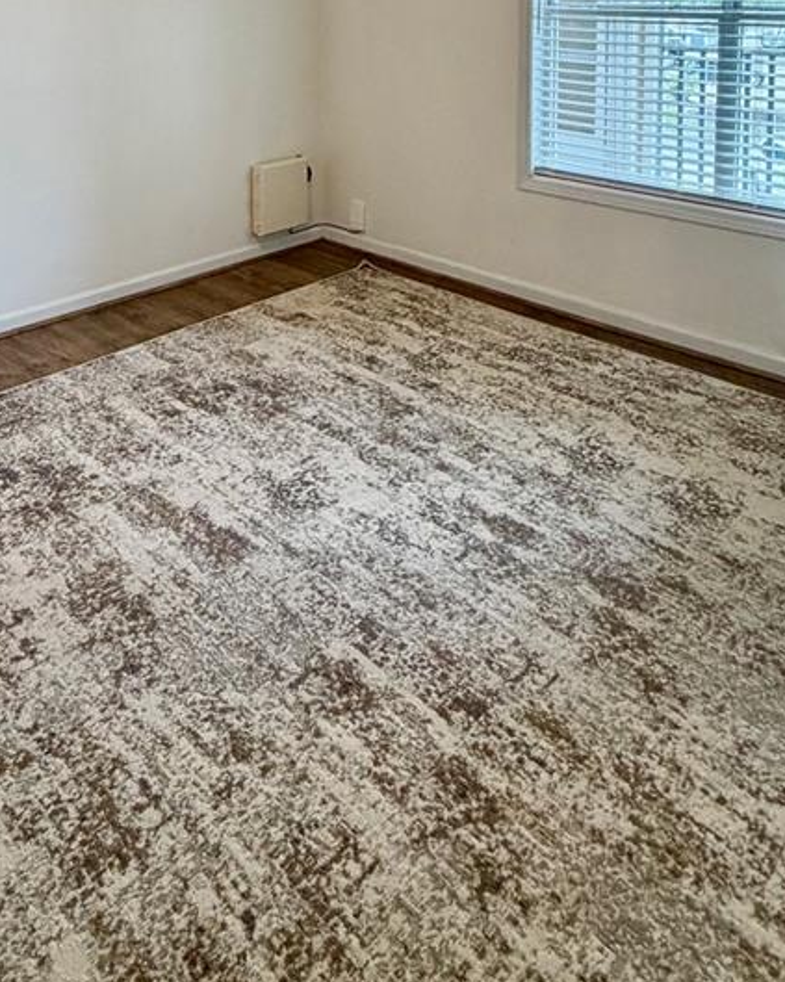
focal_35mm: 31
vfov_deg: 49.3
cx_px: 232
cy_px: 56
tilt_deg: -5.4
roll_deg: +1.3
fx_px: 901
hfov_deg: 46.0
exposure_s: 1/120
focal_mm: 2.22
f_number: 2.2
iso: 200
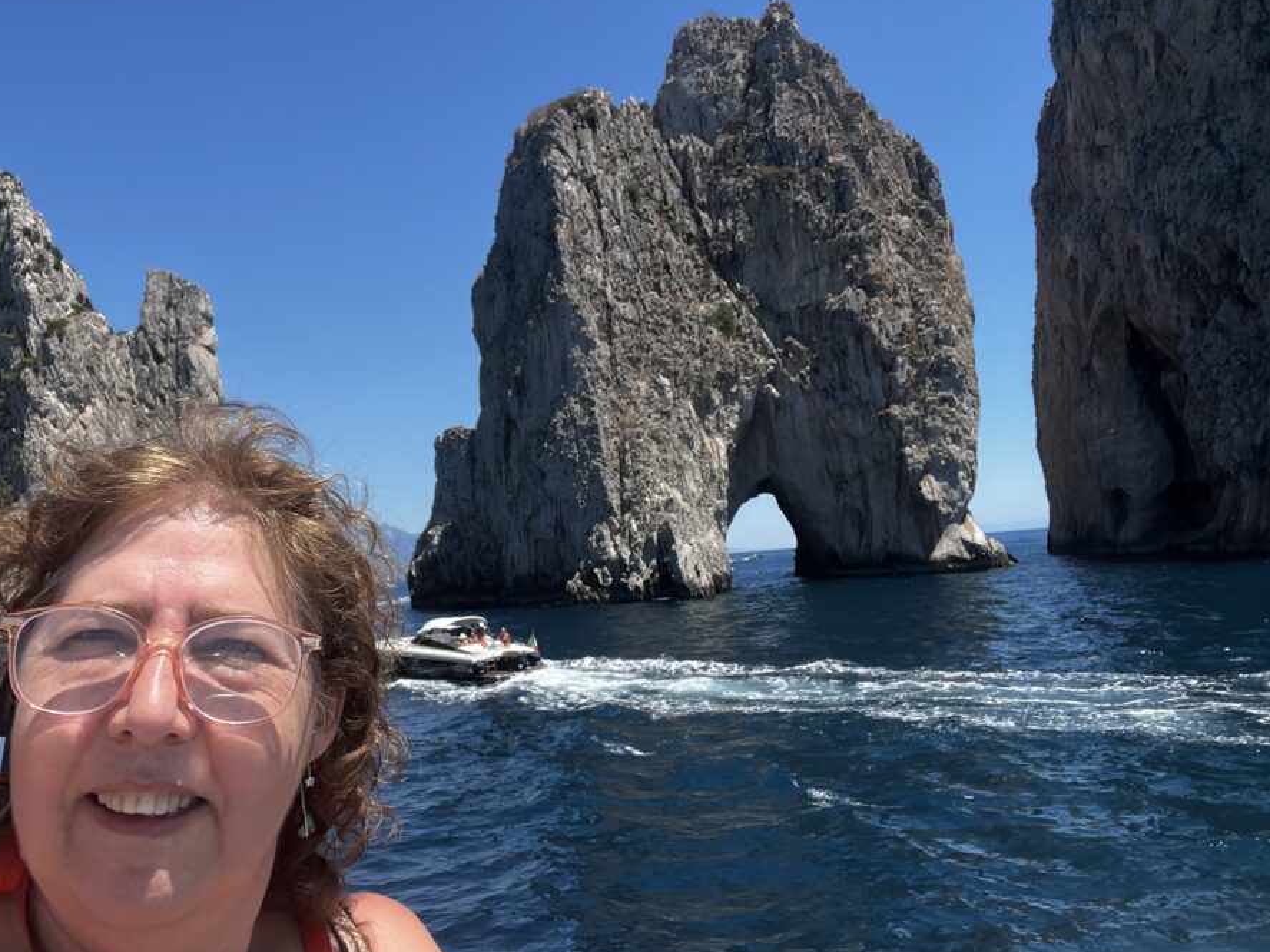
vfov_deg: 49.5
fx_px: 1027
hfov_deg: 62.8
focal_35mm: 28
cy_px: 401
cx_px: 498
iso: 32
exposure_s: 1/806
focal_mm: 2.71
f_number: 2.2
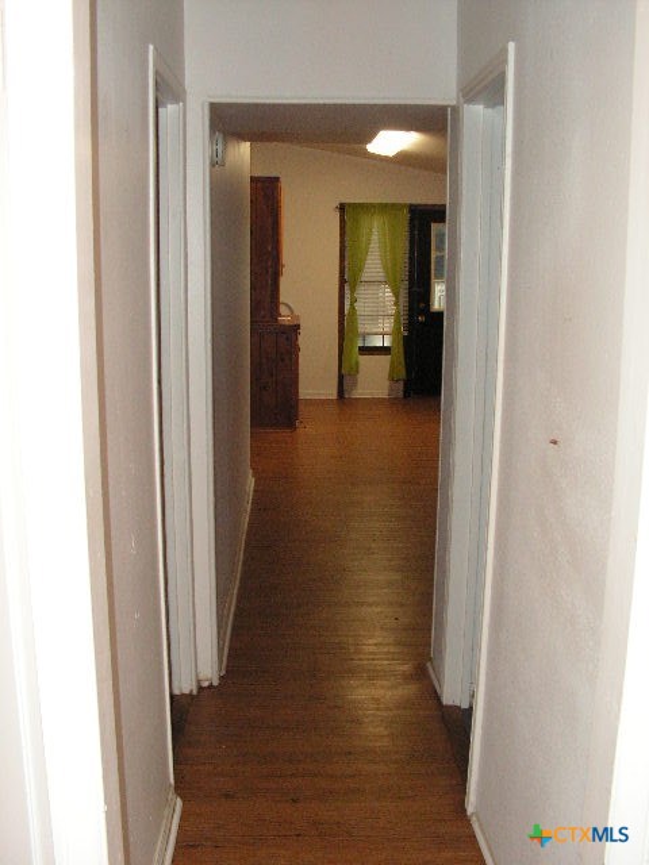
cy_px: 432
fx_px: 900
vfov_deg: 51.4
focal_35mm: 36
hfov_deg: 39.7
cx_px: 324
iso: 160
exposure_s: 1/40
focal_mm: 6
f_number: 3.2
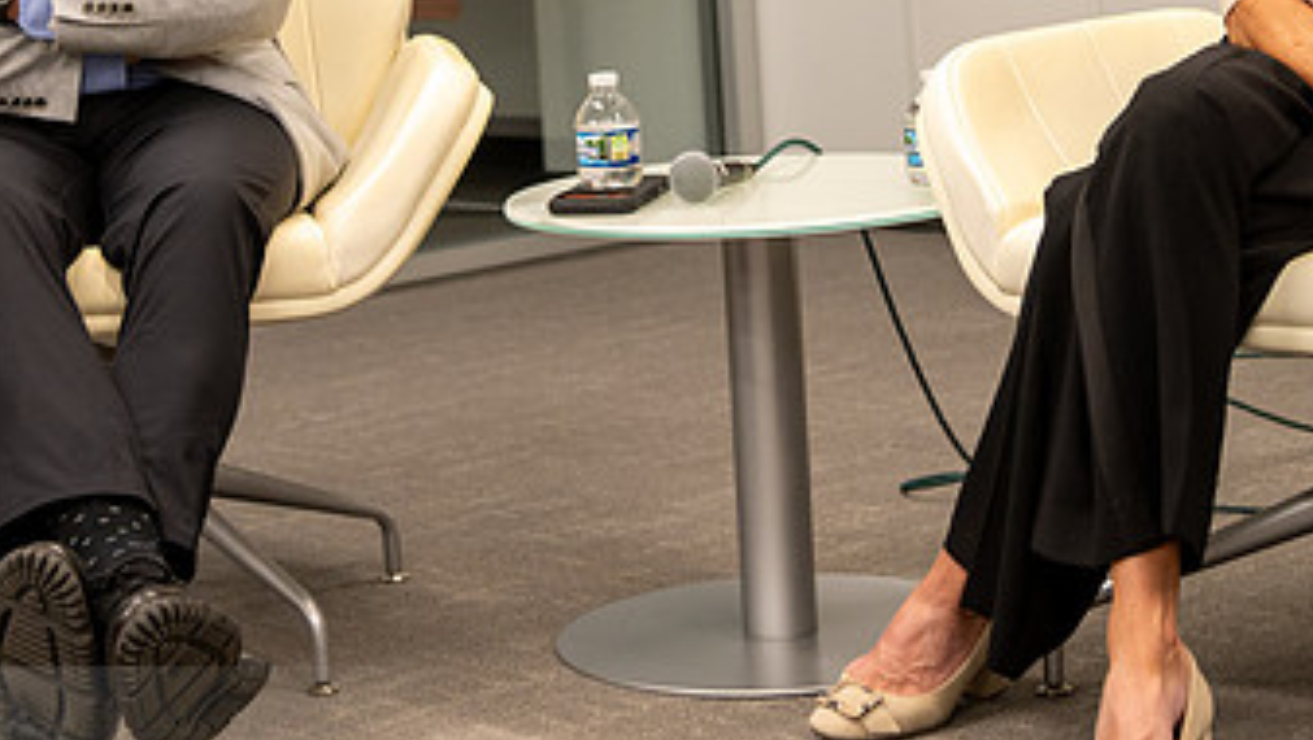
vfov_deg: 12.2
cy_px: 66
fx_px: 3449
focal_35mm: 99
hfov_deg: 21.5
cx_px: 491
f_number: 4
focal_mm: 55
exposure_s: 1/100
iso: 1600
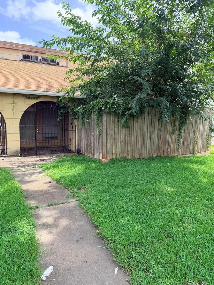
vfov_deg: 69.4
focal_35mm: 25
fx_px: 206
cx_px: 108
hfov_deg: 54.9
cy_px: 142
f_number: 1.78
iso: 100
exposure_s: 1/1855
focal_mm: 6.76
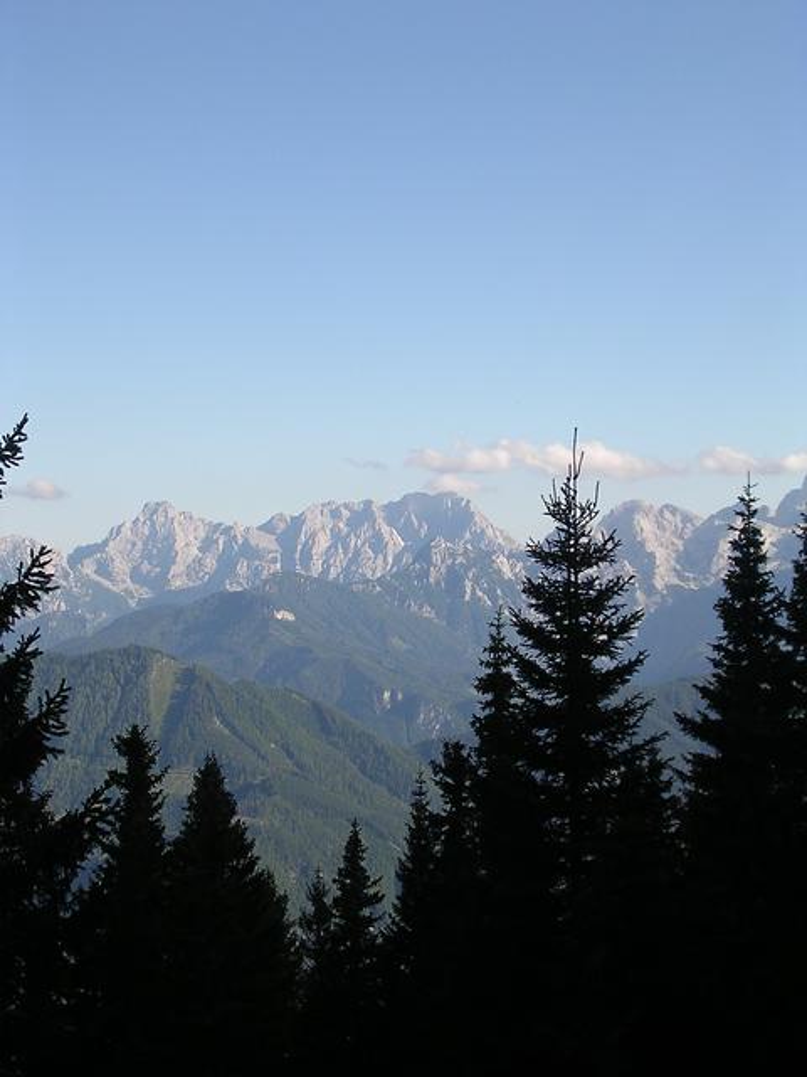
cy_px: 538
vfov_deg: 25.7
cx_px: 404
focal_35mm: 76
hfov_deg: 19.4
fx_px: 2362
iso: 100
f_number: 3.9
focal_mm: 11.6
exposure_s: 1/422
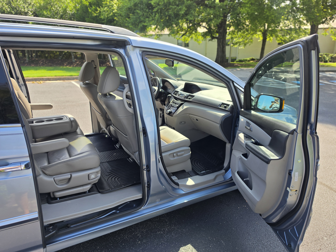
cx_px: 168
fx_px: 223
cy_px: 126
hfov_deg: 73.9
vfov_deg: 58.9
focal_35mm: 23
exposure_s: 1/2339
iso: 64
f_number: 1.4
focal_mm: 6.5
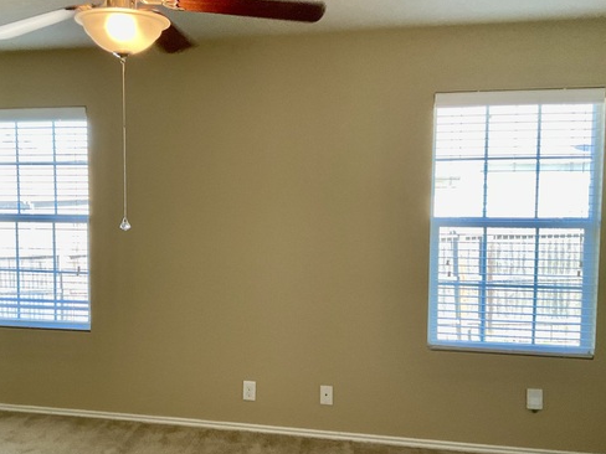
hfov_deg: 48.6
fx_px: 665
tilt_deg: -3.3
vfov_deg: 37.7
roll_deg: -0.3
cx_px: 231
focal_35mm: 38
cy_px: 243
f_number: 1.8
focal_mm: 3
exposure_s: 1/60
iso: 50
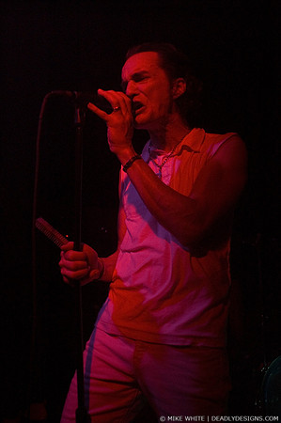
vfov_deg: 62.0
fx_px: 352
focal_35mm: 30
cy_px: 212
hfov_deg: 43.5
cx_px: 140
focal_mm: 20
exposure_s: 1/320
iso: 800
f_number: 2.8
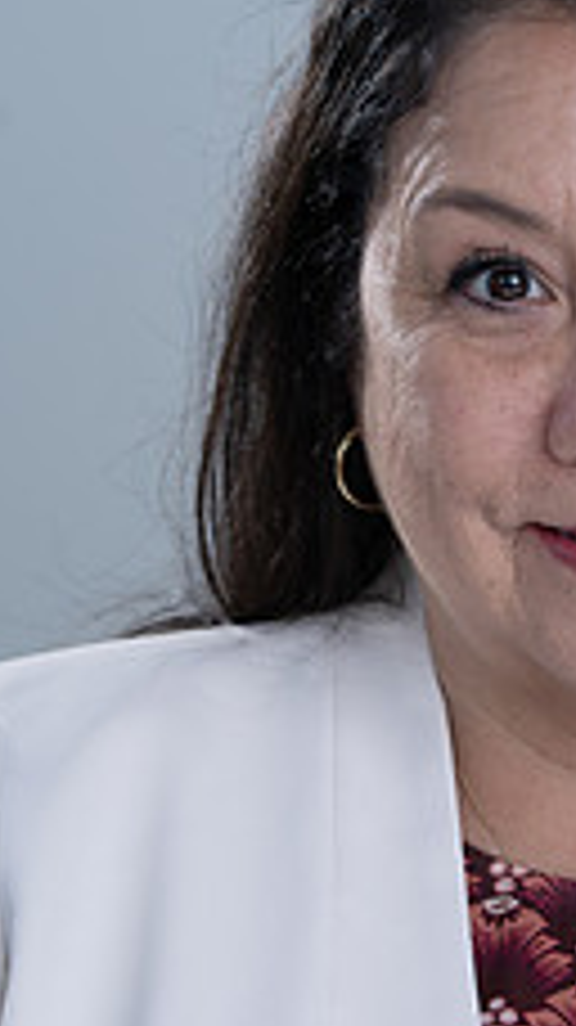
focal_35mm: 323
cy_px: 490
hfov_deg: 3.8
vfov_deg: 6.7
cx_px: 626
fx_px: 8783
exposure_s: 1/200
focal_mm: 156
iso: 160
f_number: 5.6
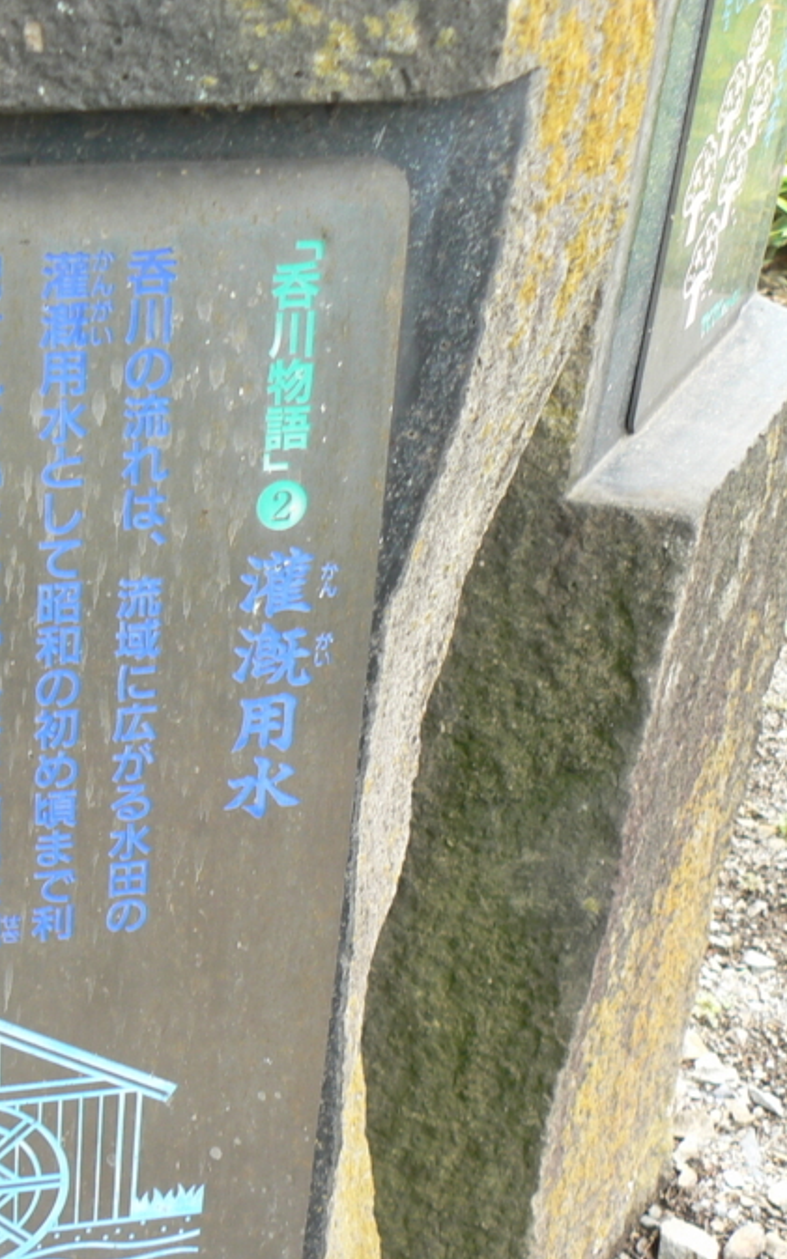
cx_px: -15
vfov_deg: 35.1
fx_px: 1991
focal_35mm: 58
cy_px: 712
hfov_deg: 21.5
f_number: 4
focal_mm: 6
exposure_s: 1/50
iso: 80
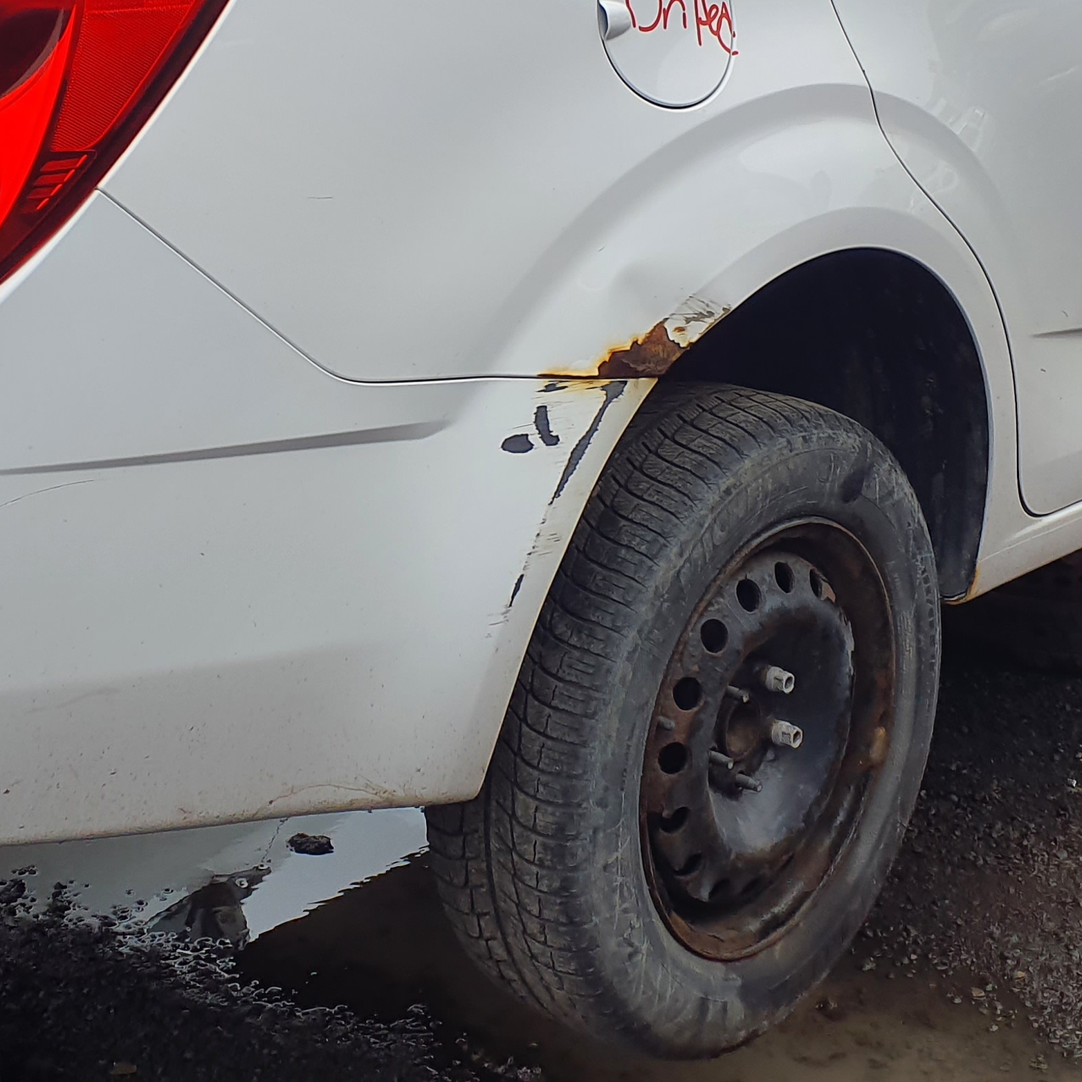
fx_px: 2228
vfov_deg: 26.9
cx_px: 364
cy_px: 270
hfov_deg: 27.1
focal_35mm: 63
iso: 40
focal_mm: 3.58
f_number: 1.9
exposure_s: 1/720
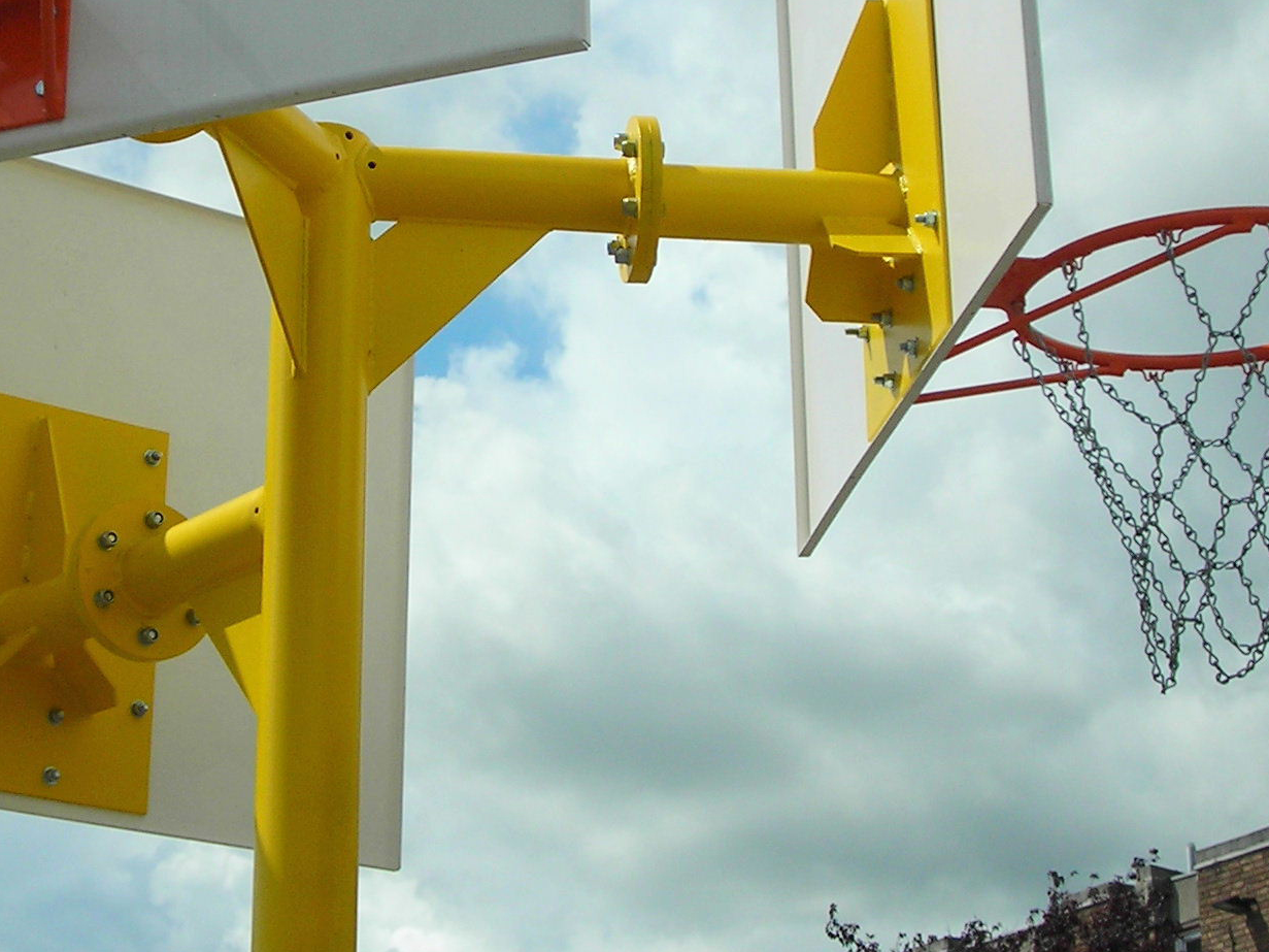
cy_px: 183
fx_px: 2932
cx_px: 460
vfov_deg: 18.3
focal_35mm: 80
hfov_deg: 24.3
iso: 50
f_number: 6.4
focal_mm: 6.3
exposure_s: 1/556
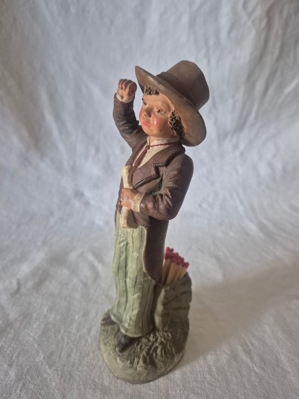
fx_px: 288
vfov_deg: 69.4
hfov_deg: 54.9
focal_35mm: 25
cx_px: 156
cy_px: 200
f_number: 1.8
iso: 1000
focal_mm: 5.4
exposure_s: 1/100
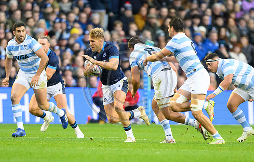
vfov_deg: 1.6
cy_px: 158
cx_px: 122
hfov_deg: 2.5
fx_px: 5897
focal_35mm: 848
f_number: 3.5
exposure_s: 1/1000
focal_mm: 400
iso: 4000
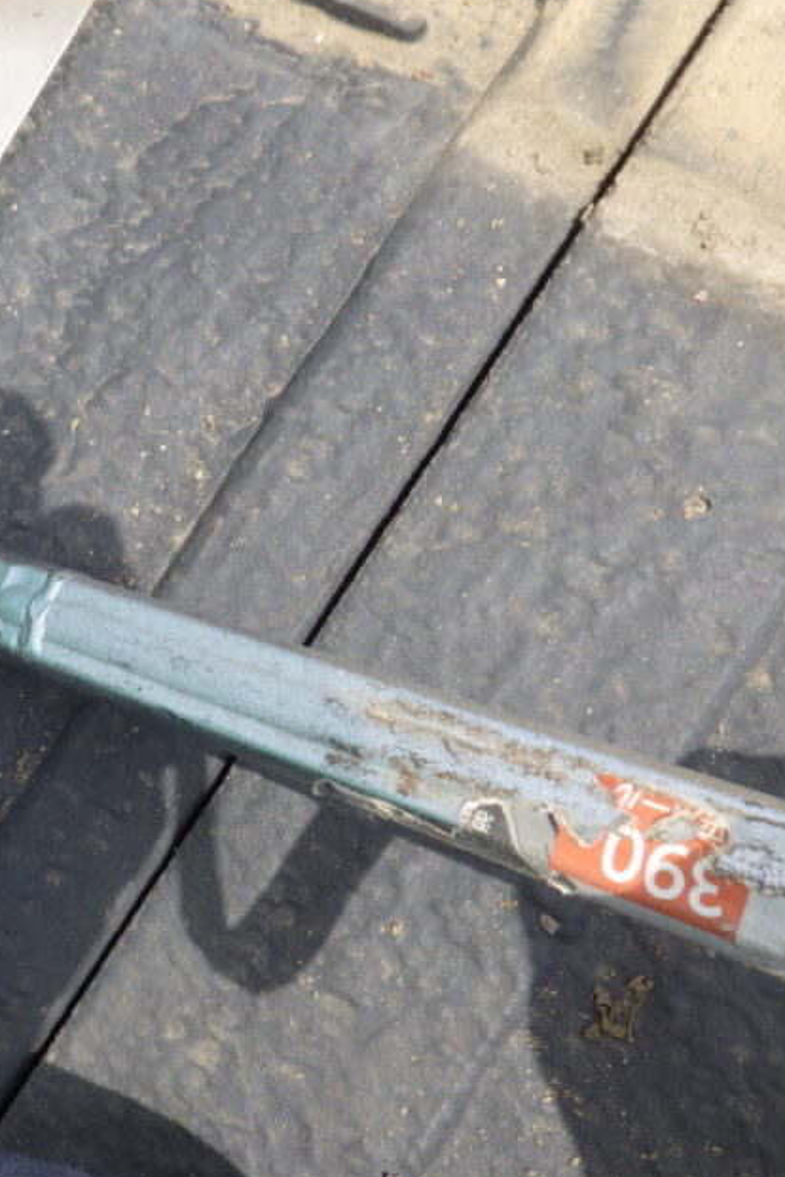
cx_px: -74
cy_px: 552
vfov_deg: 41.1
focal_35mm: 48
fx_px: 1570
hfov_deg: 26.0
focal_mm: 5
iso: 125
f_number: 4.2
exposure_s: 1/640
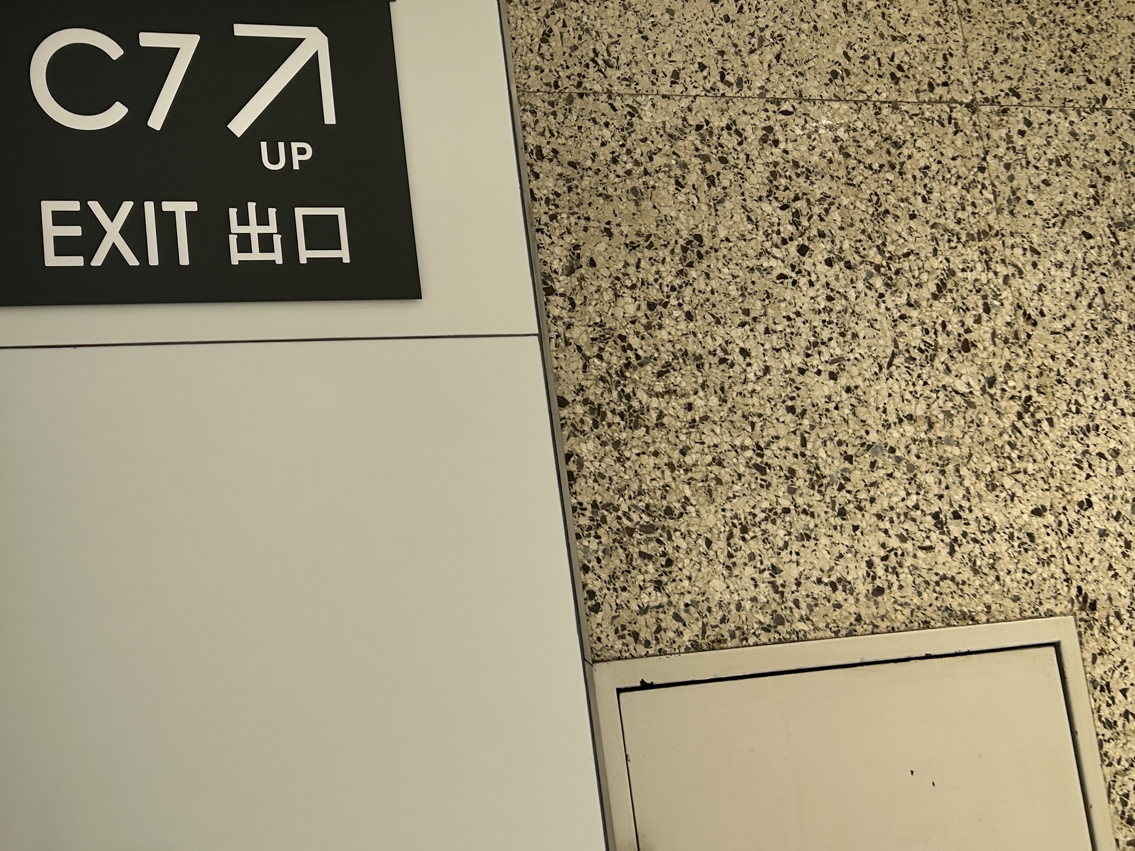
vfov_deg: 31.3
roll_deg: +5.8
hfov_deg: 39.0
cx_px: 162
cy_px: 291
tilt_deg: +13.1
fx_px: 1508
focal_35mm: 46
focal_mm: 5.7
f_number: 1.5
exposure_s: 1/206
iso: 40
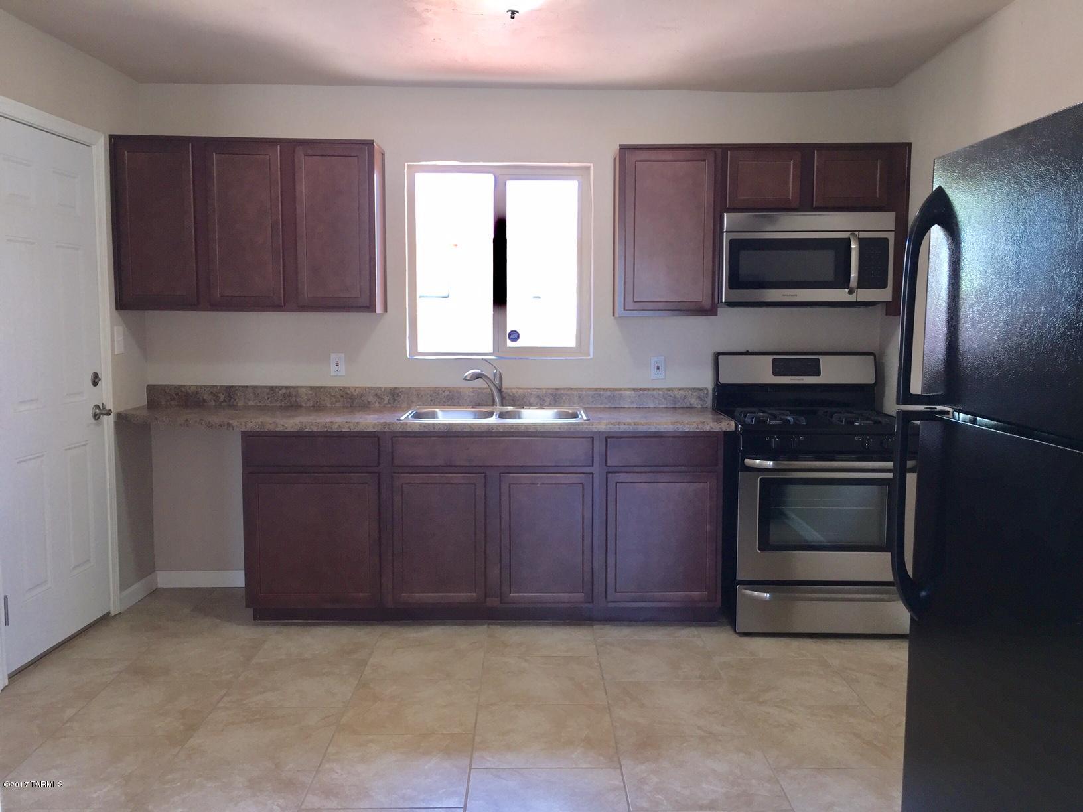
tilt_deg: -4.9
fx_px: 907
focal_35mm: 29
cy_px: 406
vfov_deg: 48.2
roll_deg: -1.0
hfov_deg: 61.7
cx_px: 542
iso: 40
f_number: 2.2
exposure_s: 1/30
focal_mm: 4.15
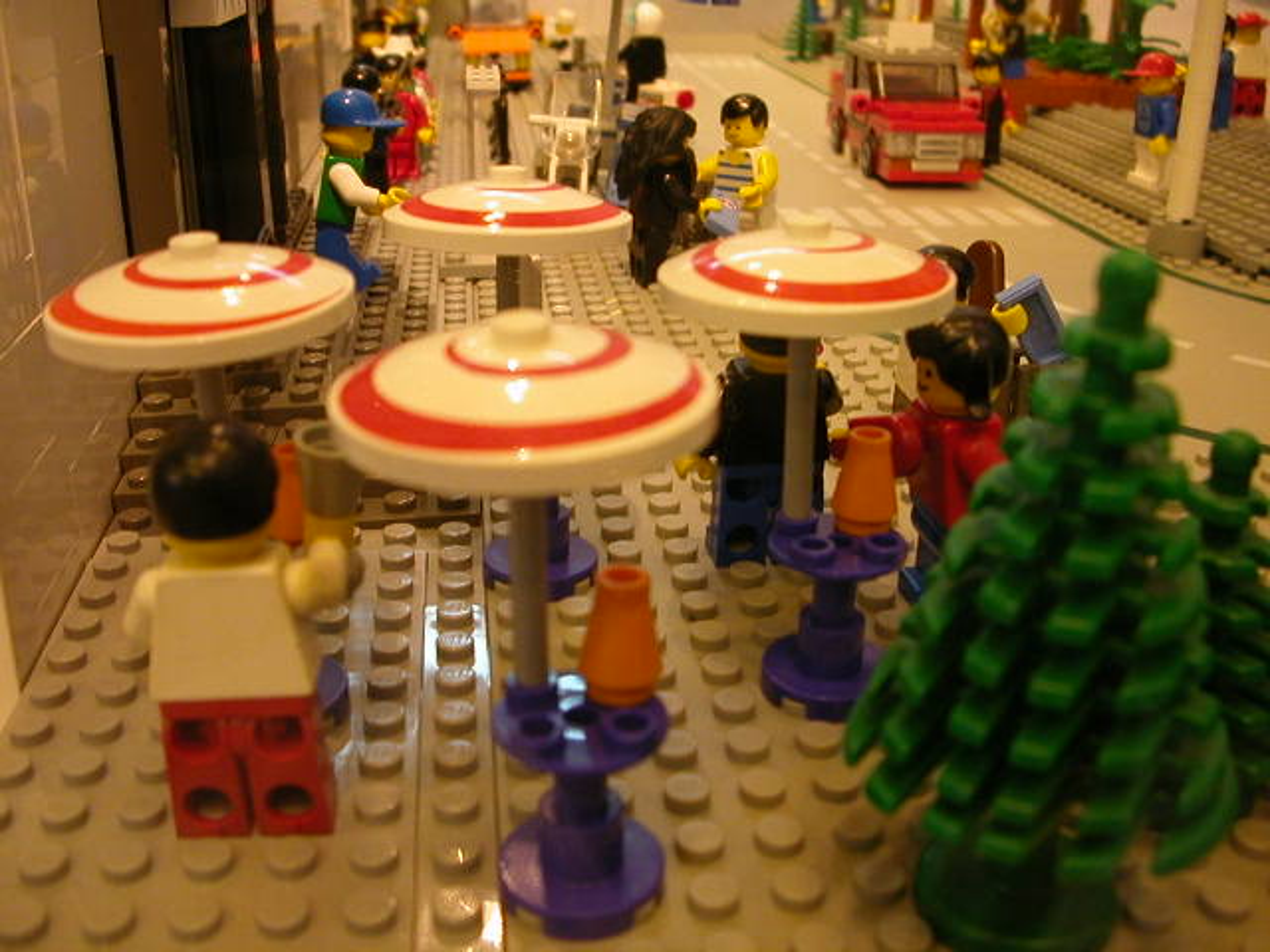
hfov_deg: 50.1
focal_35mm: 37
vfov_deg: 38.7
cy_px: 476
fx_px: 1357
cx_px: 635
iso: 147
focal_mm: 5.6
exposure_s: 1/26
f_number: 2.7
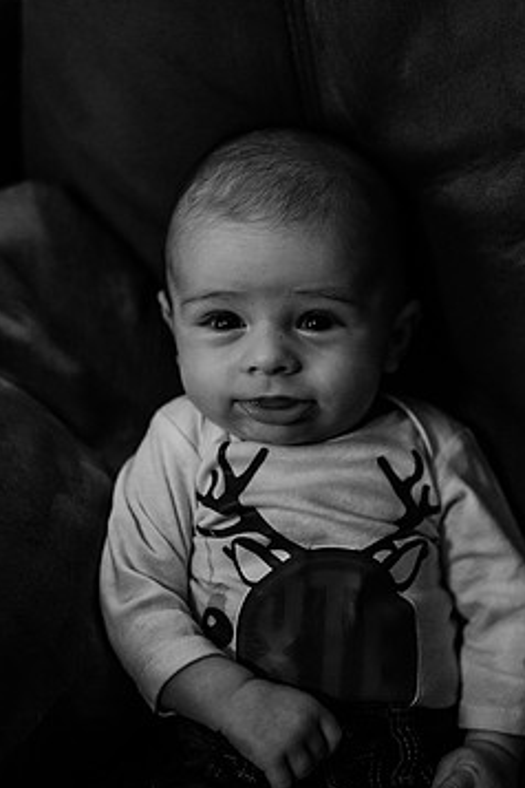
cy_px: 322
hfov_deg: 21.6
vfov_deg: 31.8
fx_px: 1378
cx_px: 296
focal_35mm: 63
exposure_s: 1/640
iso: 2500
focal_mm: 50
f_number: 2.2
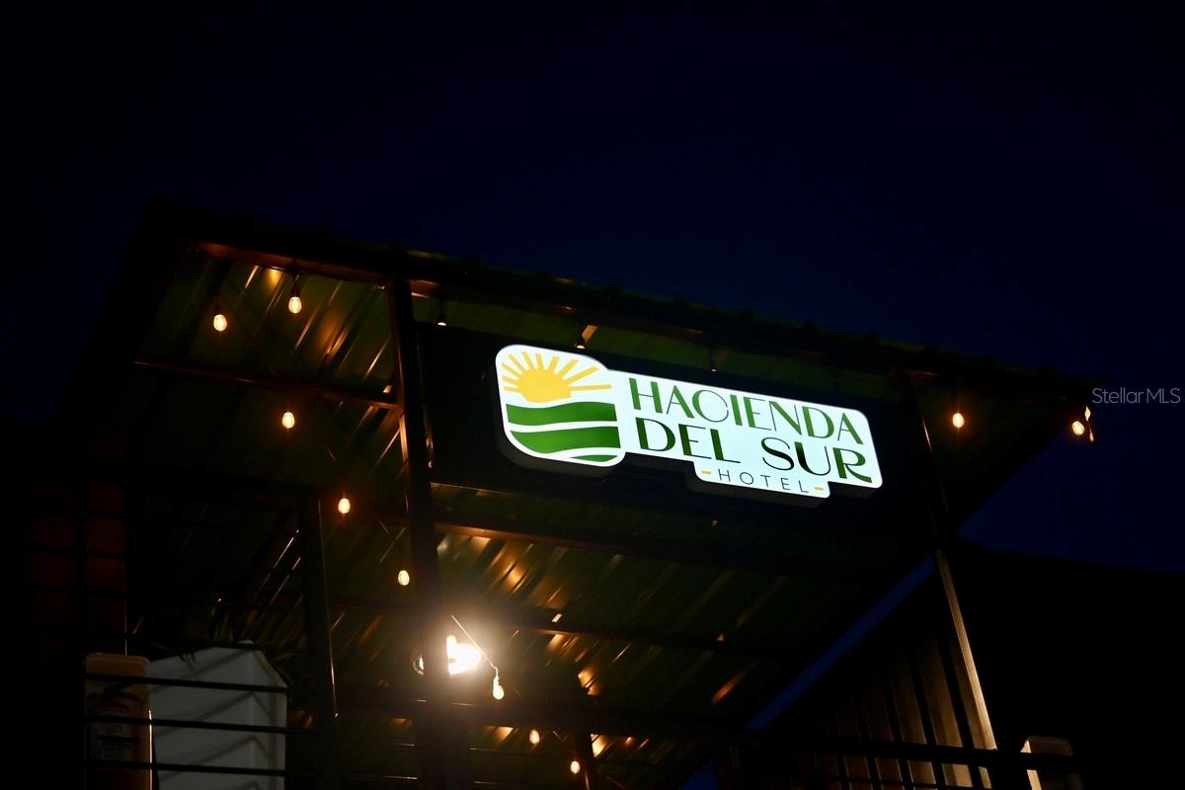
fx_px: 1975
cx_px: 592
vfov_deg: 22.6
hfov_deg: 33.4
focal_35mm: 60
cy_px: 395
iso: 500
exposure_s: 1/1000
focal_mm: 40
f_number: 2
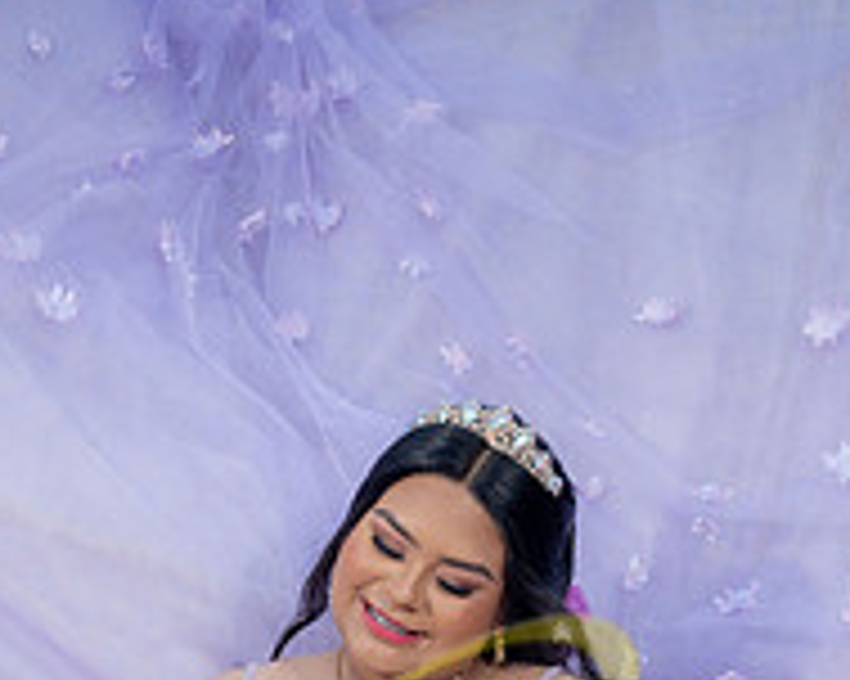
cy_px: 950
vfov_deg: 20.3
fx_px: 1685
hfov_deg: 28.3
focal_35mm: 67
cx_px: 432
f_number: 2.8
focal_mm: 20
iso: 125
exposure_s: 1/800
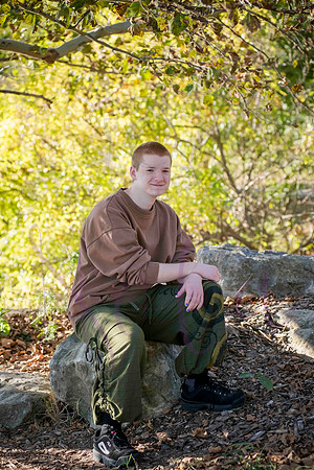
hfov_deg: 17.1
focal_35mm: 80
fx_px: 1047
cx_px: 157
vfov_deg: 25.4
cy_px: 235
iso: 400
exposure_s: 1/640
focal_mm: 80
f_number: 4.5
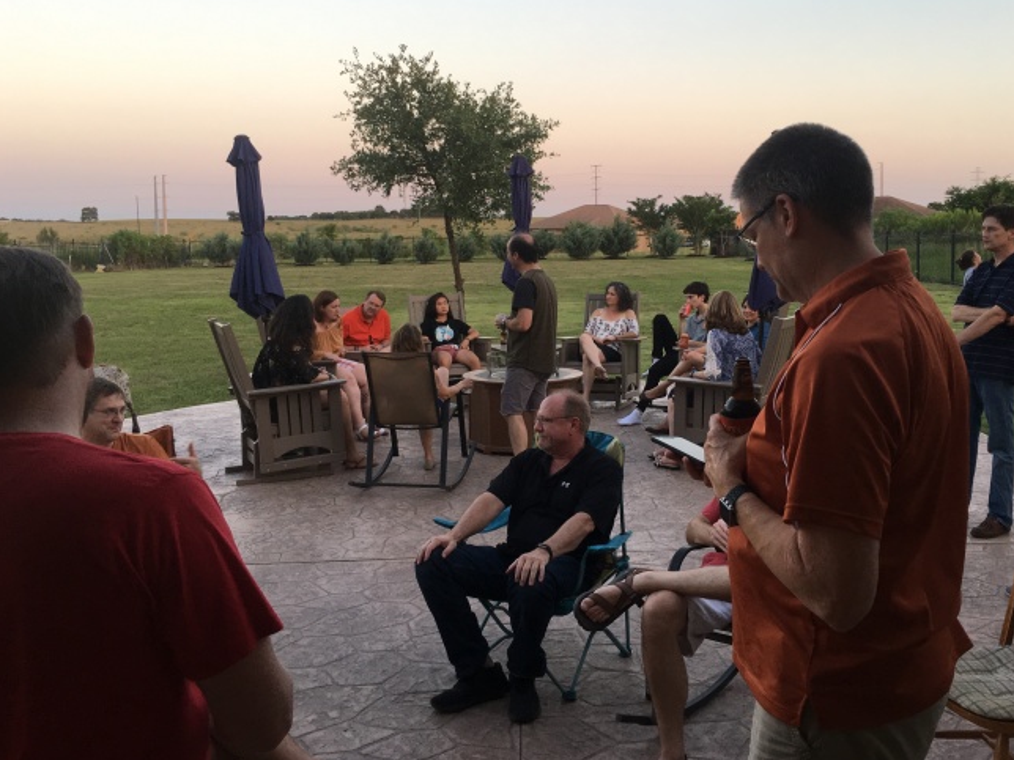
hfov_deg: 51.2
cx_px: 586
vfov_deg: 39.5
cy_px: 316
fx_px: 1055
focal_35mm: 36
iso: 40
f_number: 2.2
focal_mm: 4.15
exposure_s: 1/120
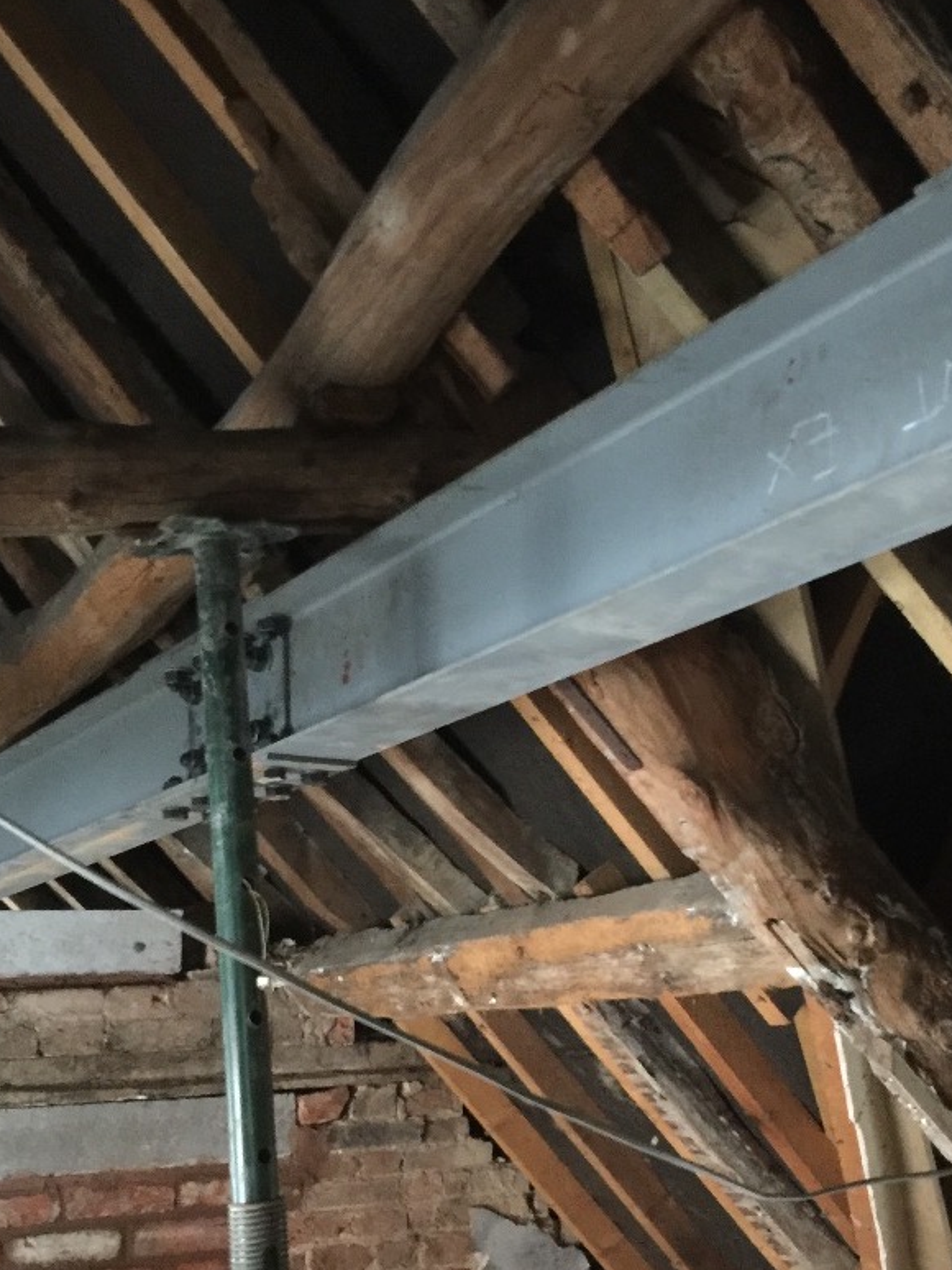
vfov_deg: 41.9
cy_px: 734
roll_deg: +2.7
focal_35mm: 45
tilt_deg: +13.8
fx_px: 1650
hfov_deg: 32.1
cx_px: 540
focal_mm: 4.15
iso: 125
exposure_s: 1/4
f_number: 2.2
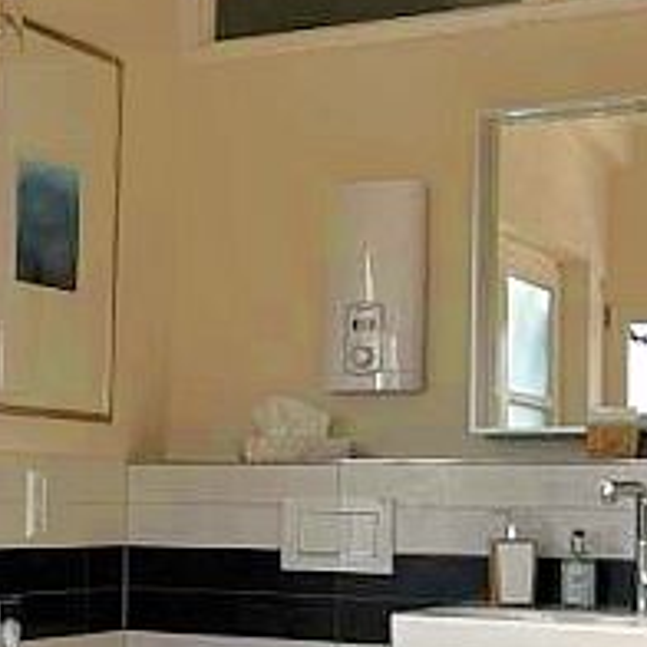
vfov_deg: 18.4
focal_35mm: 94
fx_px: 1988
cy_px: 465
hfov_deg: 17.6
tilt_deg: +0.4
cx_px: -119
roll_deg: -1.0
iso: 50
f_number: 1.5
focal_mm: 5.7
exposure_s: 1/488
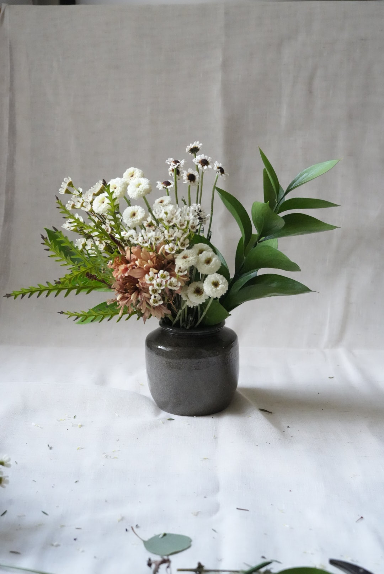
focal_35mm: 60
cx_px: 192
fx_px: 958
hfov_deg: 22.7
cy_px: 287
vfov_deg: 33.4
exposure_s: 1/200
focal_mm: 60
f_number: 8
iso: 16000
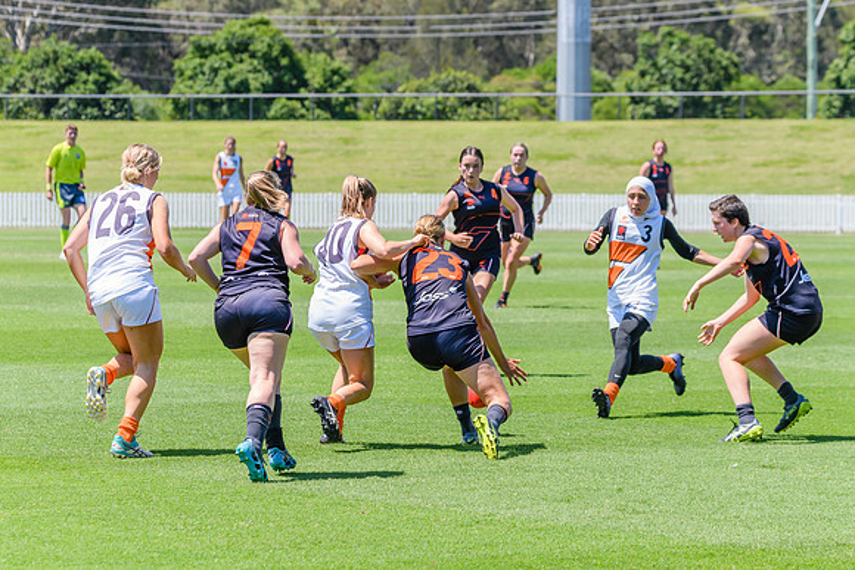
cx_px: 423
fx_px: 4956
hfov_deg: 9.9
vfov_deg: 6.6
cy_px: 247
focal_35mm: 209
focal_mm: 170
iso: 800
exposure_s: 1/1600
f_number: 7.1
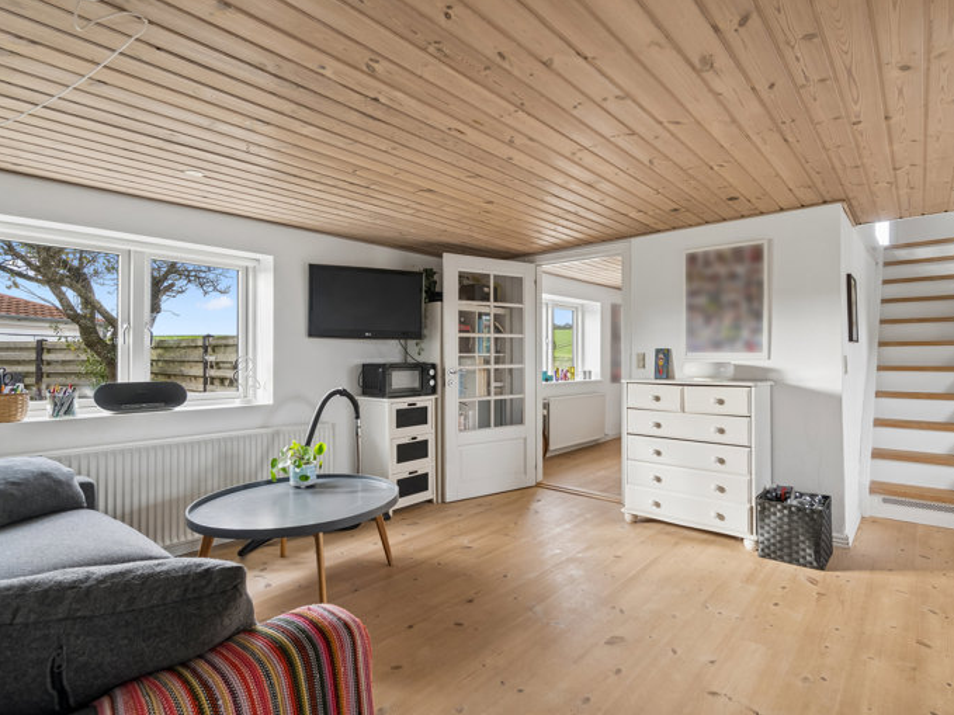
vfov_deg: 74.7
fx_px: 468
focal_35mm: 17
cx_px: 537
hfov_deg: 90.6
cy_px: 370
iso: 200
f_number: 8
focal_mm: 10
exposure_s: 1/13
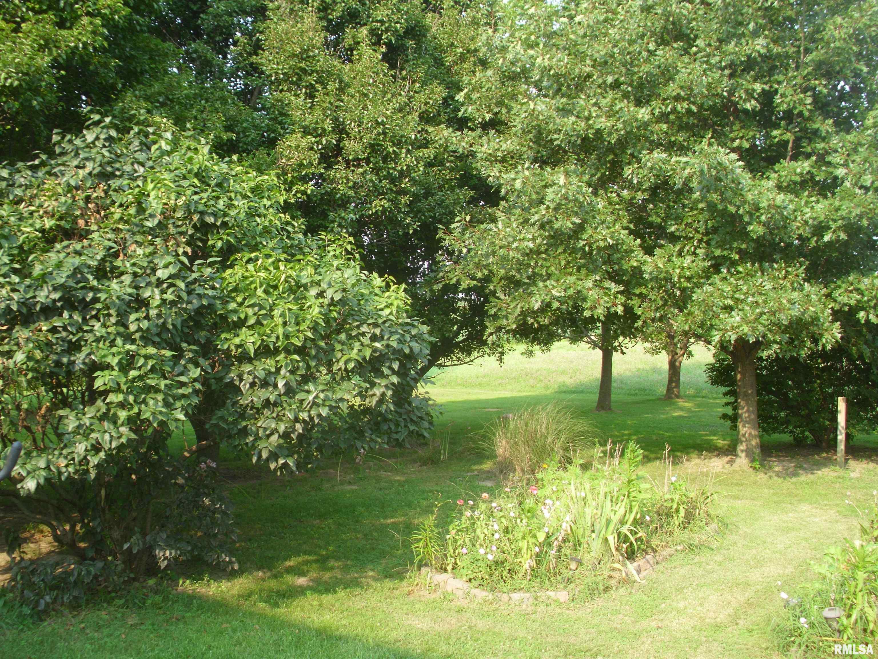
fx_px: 964
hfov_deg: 49.0
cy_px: 330
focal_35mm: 38
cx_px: 439
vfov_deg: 37.7
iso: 50
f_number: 2.9
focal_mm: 6.3
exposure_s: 1/112
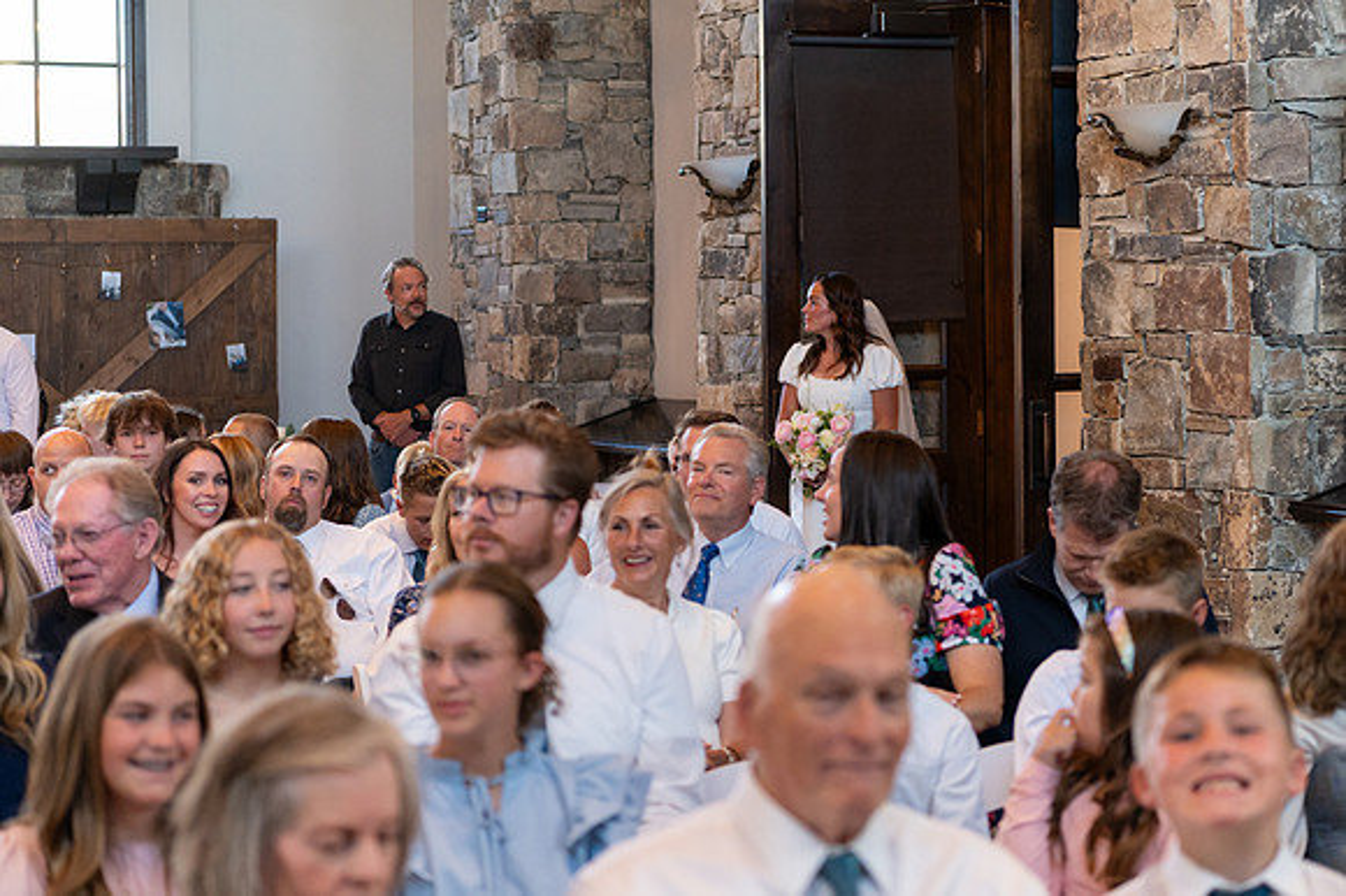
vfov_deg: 17.4
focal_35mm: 78
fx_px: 2931
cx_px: 754
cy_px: 394
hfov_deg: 25.8
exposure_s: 1/250
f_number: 2.8
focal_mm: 70
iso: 2500
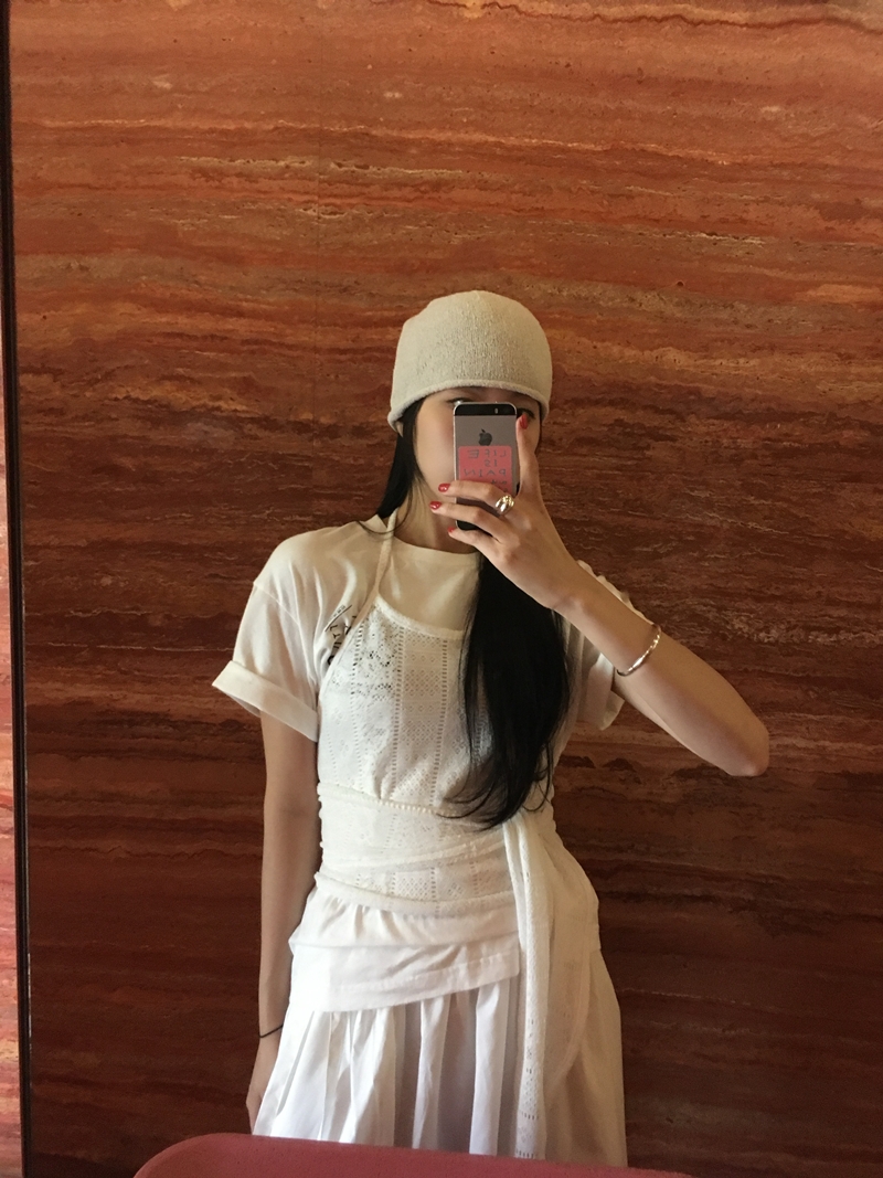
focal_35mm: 29
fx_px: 987
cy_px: 589
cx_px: 442
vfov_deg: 61.7
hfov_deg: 48.2
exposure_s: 1/15
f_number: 2.2
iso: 250
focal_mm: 4.15
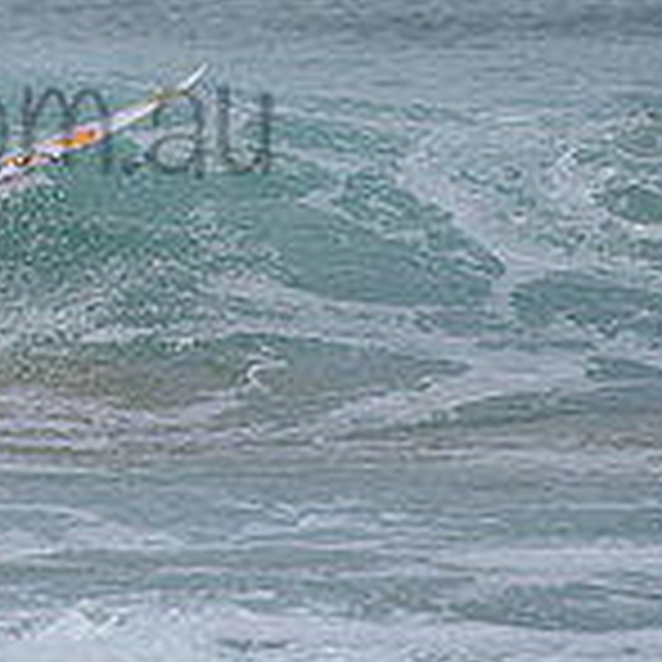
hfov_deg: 1.0
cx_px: -203
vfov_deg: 1.0
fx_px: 36328
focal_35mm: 1679
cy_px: 70
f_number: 5.6
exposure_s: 1/2000
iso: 180
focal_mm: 500
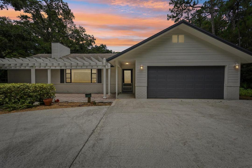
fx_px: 98
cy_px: 84
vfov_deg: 81.2
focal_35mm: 14
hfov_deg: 104.3
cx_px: 126
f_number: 8
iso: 800
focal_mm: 14
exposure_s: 1/2500
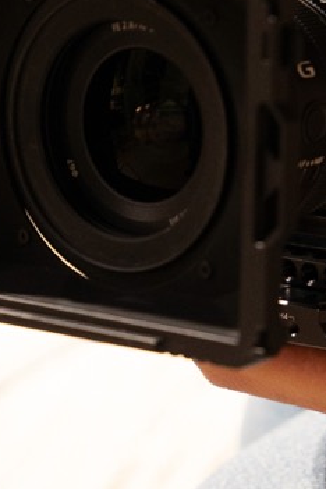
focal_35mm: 269
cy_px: 10
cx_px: 453
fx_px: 3652
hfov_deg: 5.1
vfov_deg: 7.6
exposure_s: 1/200
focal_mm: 62.9
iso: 2500
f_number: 2.8
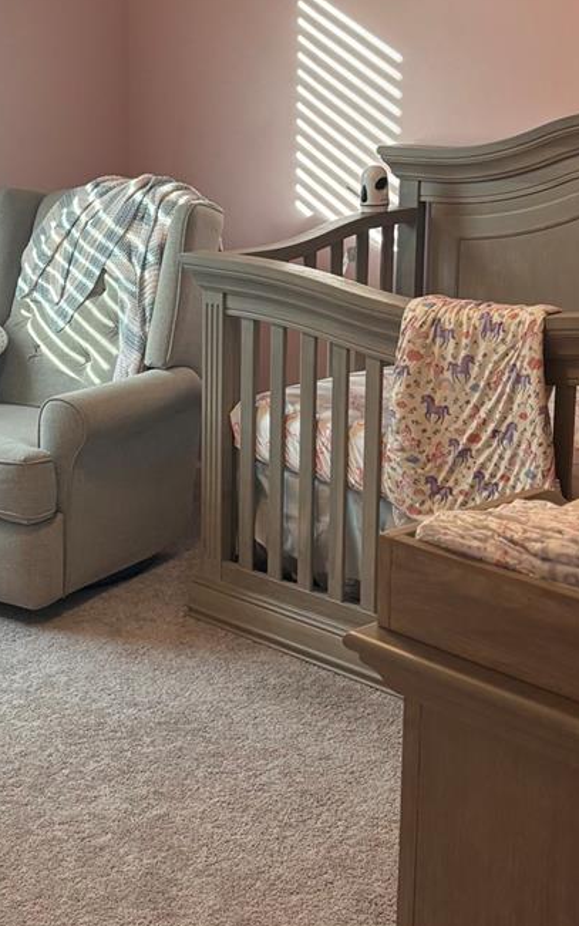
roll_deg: +0.8
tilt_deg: -10.4
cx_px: 61
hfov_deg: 19.7
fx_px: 1641
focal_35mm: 65
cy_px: 331
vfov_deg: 31.3
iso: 125
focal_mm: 5.96
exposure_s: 1/120
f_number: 1.6
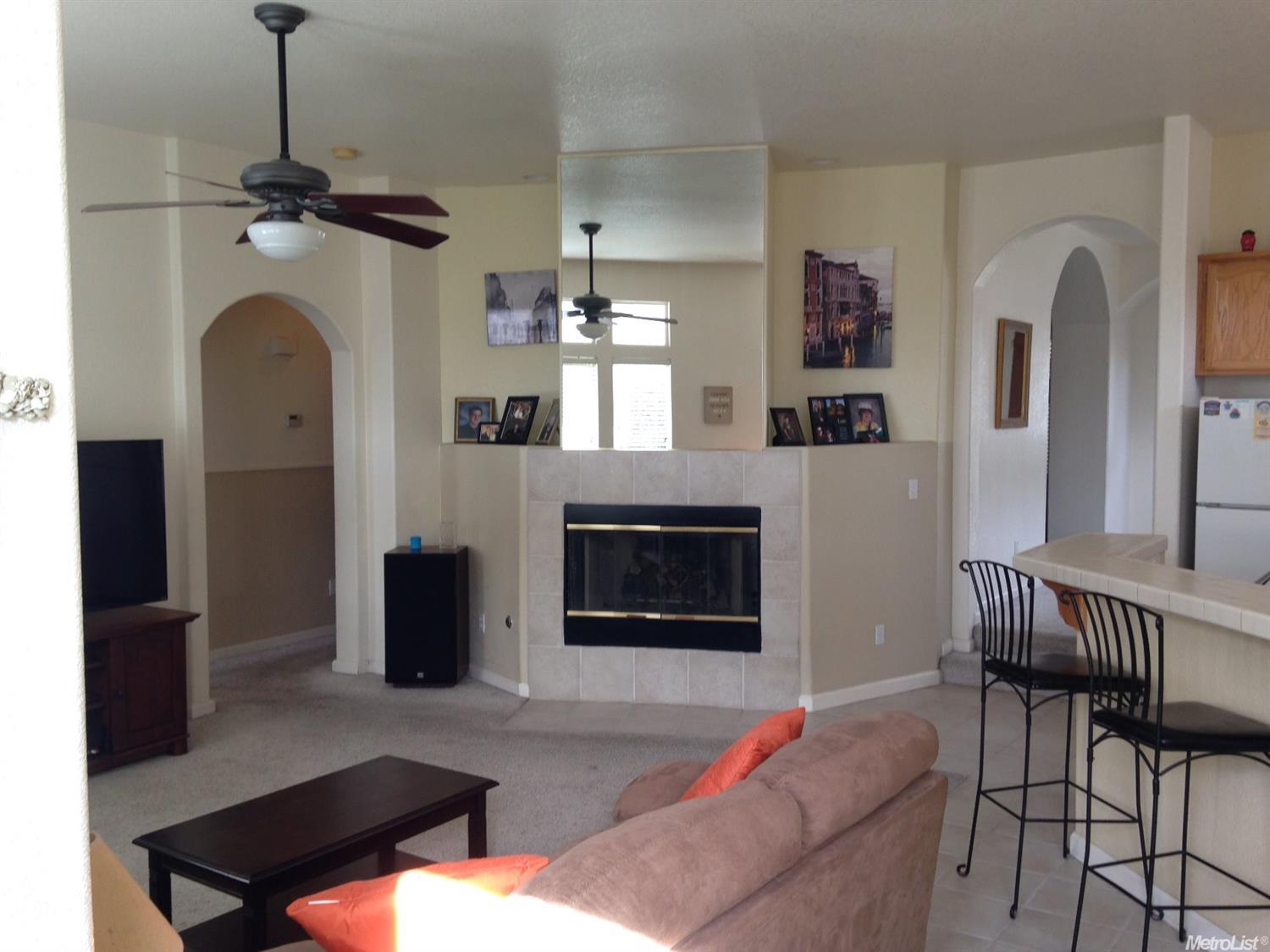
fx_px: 1210
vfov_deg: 42.9
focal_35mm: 33
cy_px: 476
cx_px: 635
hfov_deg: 55.4
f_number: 2.4
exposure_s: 1/30
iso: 50
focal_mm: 4.12
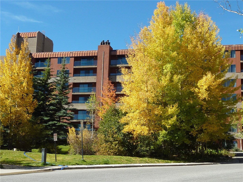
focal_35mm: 58
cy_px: 91
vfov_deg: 25.2
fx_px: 407
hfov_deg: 33.2
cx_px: 122
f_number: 4
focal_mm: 5.3
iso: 100
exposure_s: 1/500
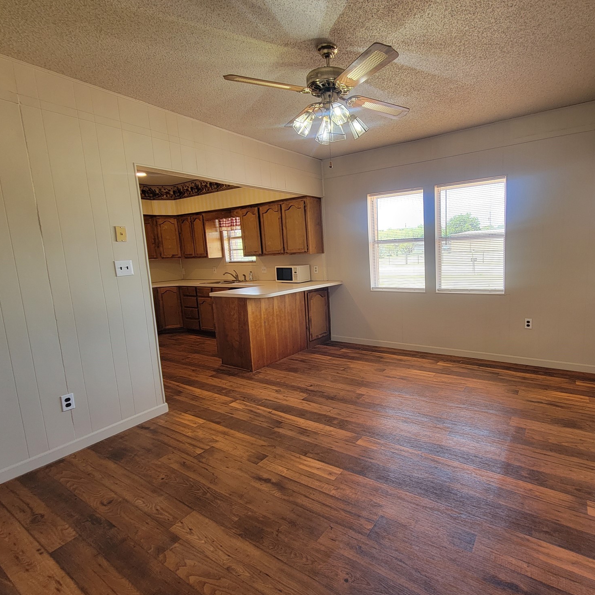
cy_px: 298
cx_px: 366
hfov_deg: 86.0
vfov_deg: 87.4
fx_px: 311
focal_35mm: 16
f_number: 2.2
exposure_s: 1/60
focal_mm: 2.2
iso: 100
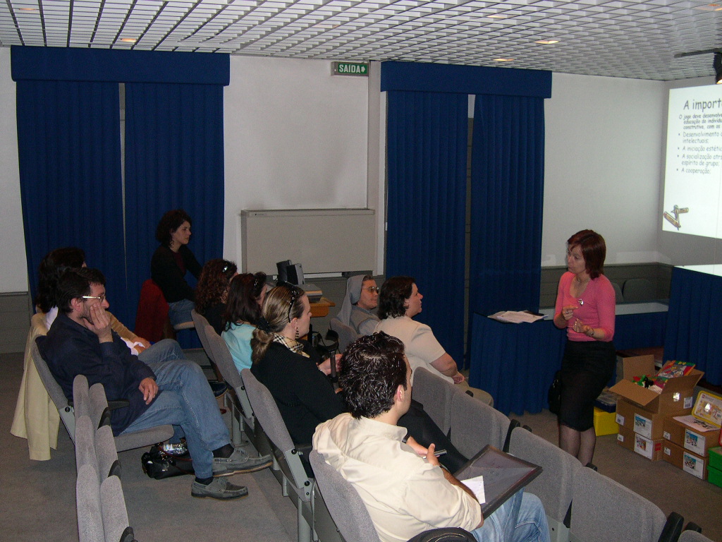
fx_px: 793
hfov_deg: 49.0
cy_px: 271
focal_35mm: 38
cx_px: 361
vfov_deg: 37.7
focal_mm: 8
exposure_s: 1/60
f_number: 2.8
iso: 300
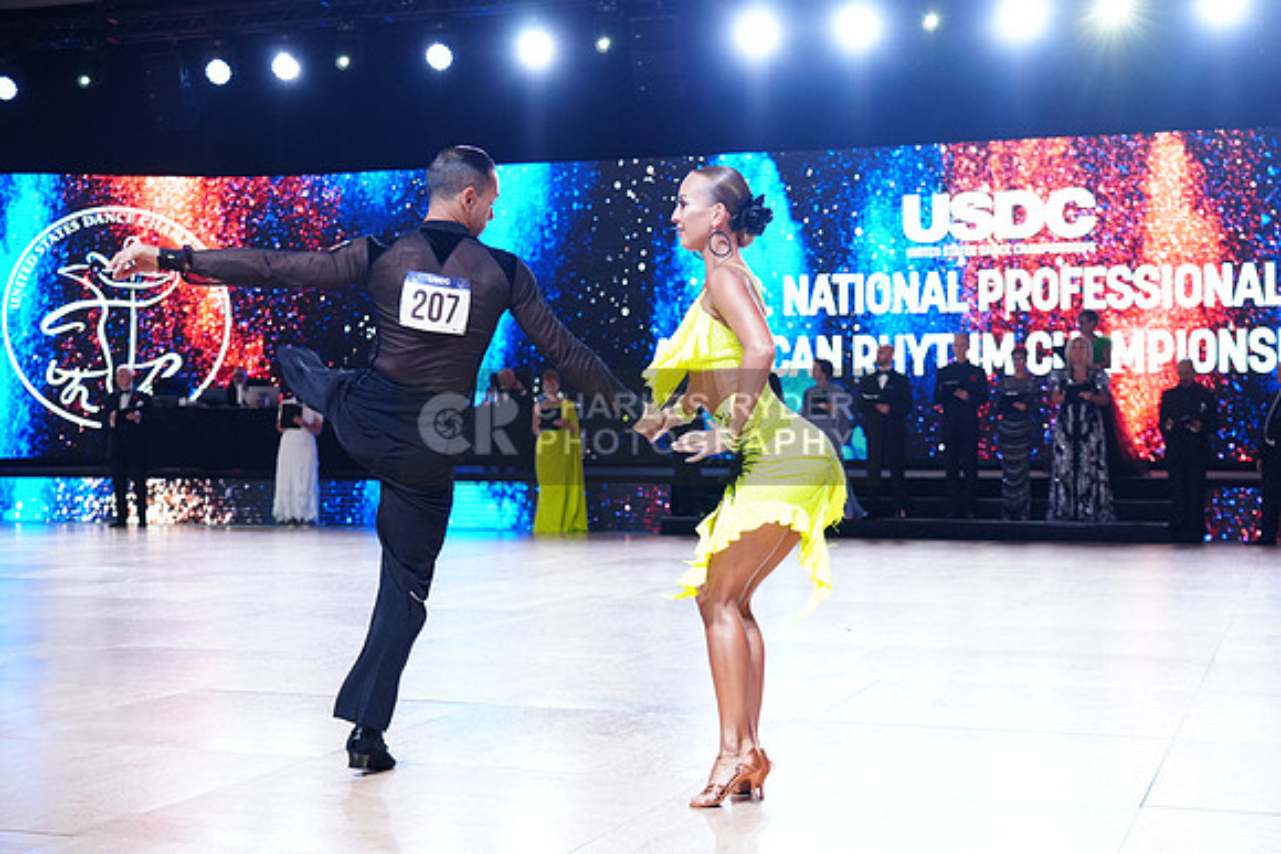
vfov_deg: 26.5
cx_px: 640
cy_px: 427
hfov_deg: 38.9
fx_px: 1815
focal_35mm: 51
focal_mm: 51
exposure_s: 1/500
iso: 2000
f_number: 4.5
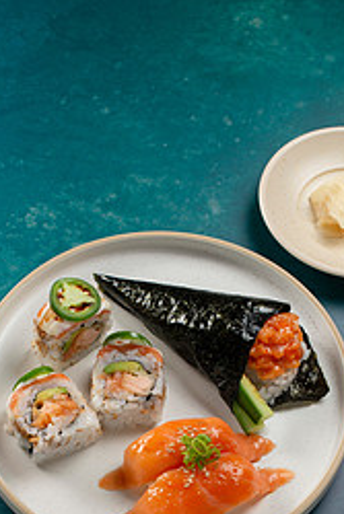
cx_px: 167
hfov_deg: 15.2
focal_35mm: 90
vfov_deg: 22.1
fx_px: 1288
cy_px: 458
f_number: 9
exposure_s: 1/200
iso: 250
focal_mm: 50
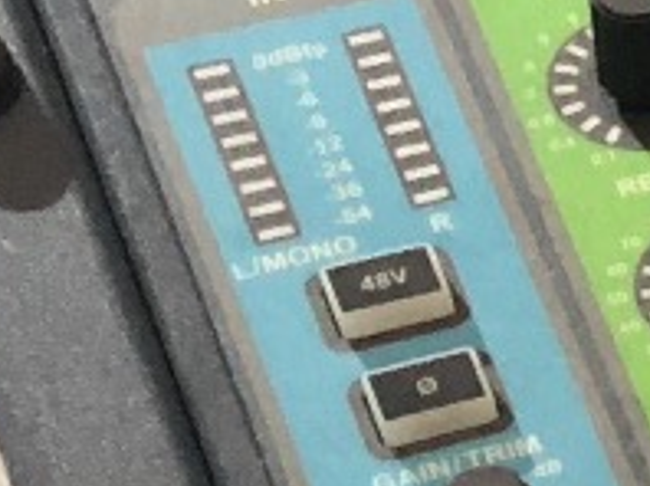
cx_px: 2108
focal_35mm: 204
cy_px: 1189
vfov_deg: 6.9
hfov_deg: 8.0
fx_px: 3826
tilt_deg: -52.7
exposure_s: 1/4
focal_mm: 3.99
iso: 80
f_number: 1.8
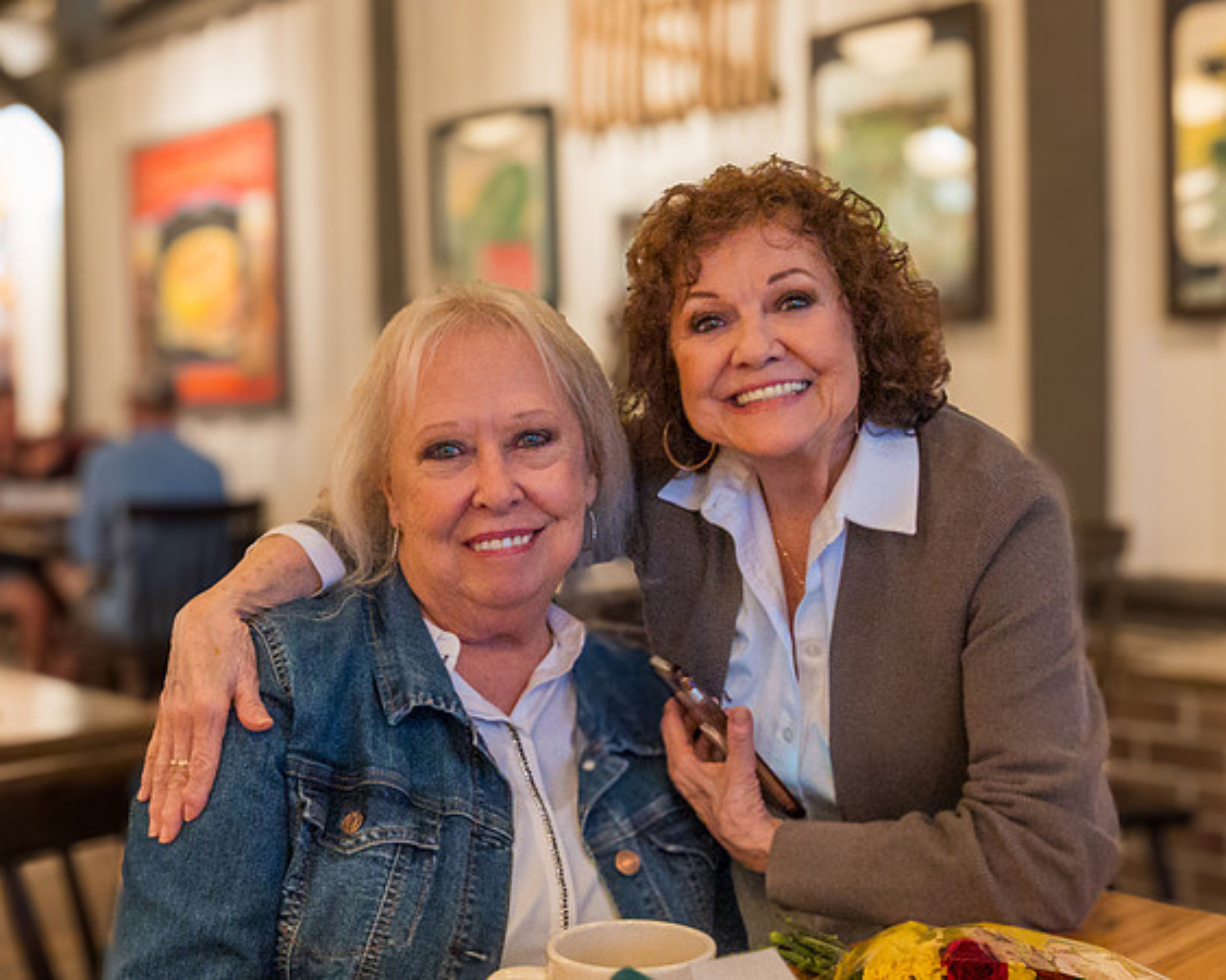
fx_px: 1720
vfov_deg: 31.8
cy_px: 526
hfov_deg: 39.2
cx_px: 525
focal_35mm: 47
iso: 8000
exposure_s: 1/80
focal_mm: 24
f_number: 7.1
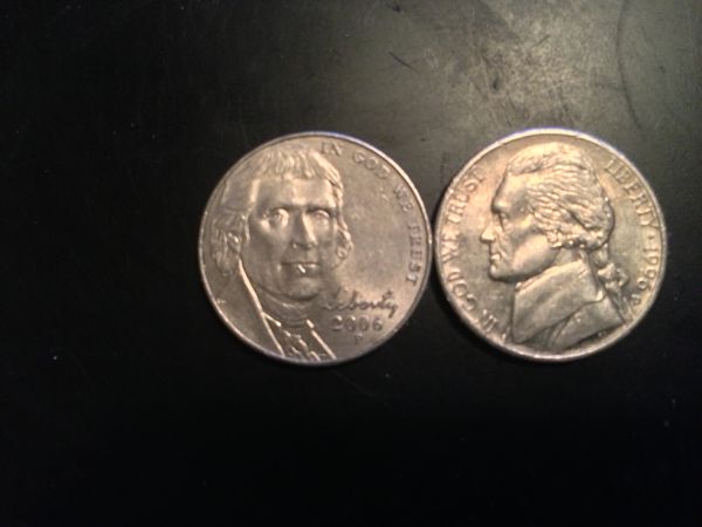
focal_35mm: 33
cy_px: 264
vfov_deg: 42.9
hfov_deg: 55.4
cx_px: 351
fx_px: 669
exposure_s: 1/15
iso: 640
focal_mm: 4.13
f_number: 2.4
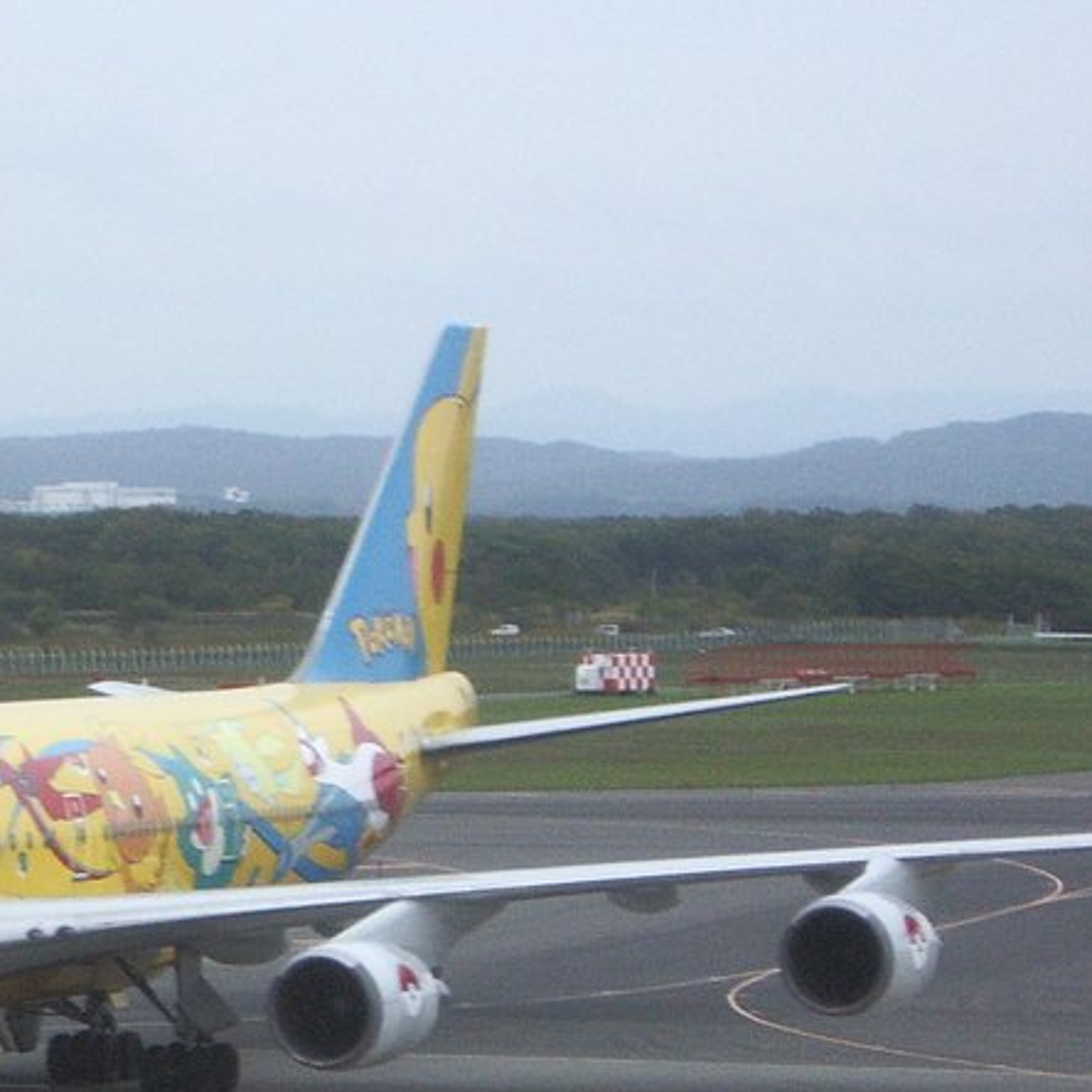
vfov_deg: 8.0
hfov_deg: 8.0
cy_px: 841
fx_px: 7780
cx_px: 98
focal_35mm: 218
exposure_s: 1/25
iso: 200
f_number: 4.8
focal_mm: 17.4
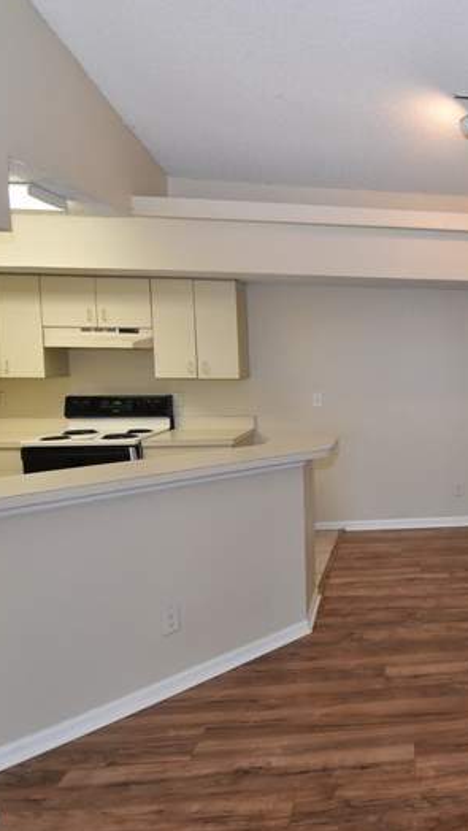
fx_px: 529
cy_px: 411
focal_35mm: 24
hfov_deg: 40.4
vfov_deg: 76.3
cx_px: 490
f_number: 8
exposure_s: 1/100
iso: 1600
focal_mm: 10
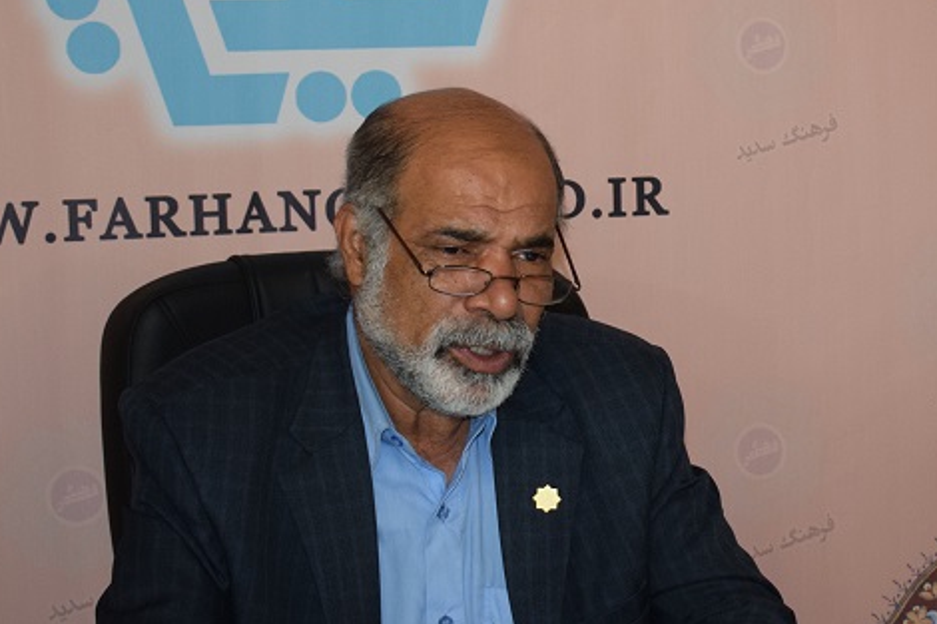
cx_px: 708
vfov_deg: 14.8
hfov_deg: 21.9
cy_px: 241
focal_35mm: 92
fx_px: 2394
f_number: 4.5
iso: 1250
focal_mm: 32
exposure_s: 1/60
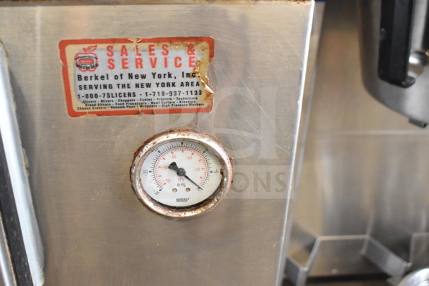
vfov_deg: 35.5
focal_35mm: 38
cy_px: 143
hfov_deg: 51.3
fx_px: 447
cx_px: 214
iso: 6400
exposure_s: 1/100
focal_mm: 25
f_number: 5
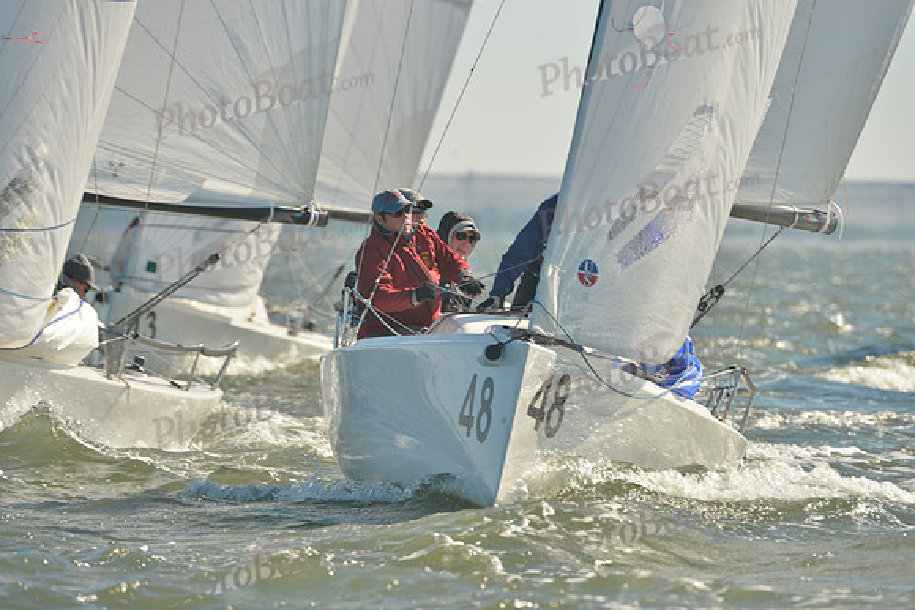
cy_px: 305
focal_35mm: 400
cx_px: 458
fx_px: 10169
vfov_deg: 3.4
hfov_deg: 5.2
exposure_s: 1/640
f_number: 8
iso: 200
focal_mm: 400
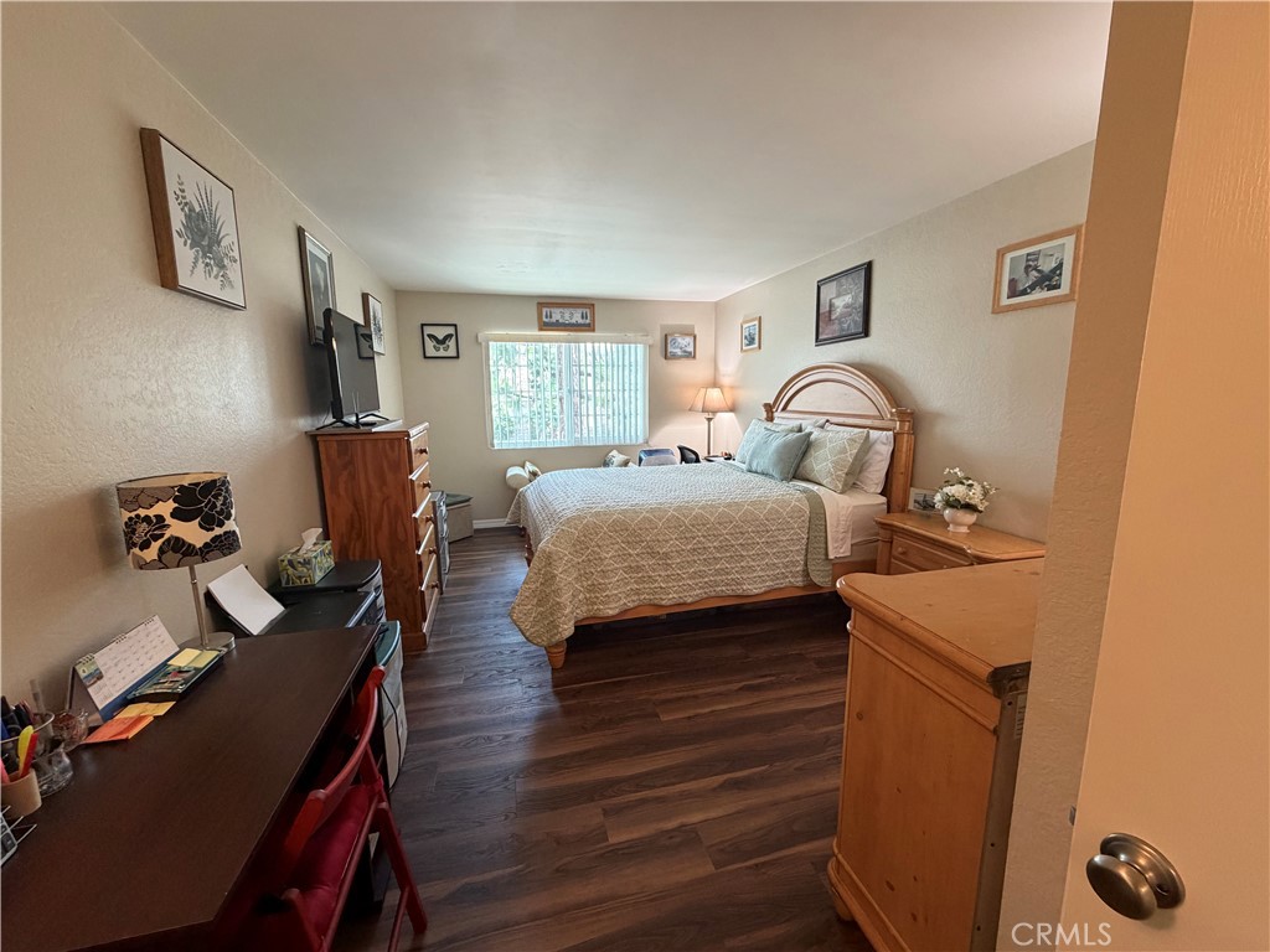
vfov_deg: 85.7
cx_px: 635
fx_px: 514
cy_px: 476
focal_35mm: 14
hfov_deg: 102.1
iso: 320
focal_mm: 2.22
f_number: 2.2
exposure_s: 1/60
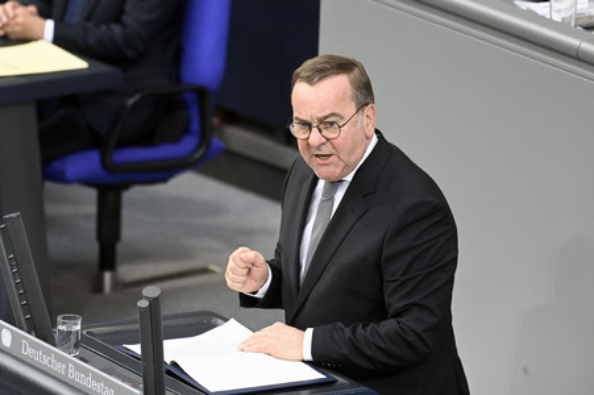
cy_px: 198
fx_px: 6430
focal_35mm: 390
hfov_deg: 5.3
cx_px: 297
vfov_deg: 3.5
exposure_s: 1/400
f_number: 5.6
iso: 10000
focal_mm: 390
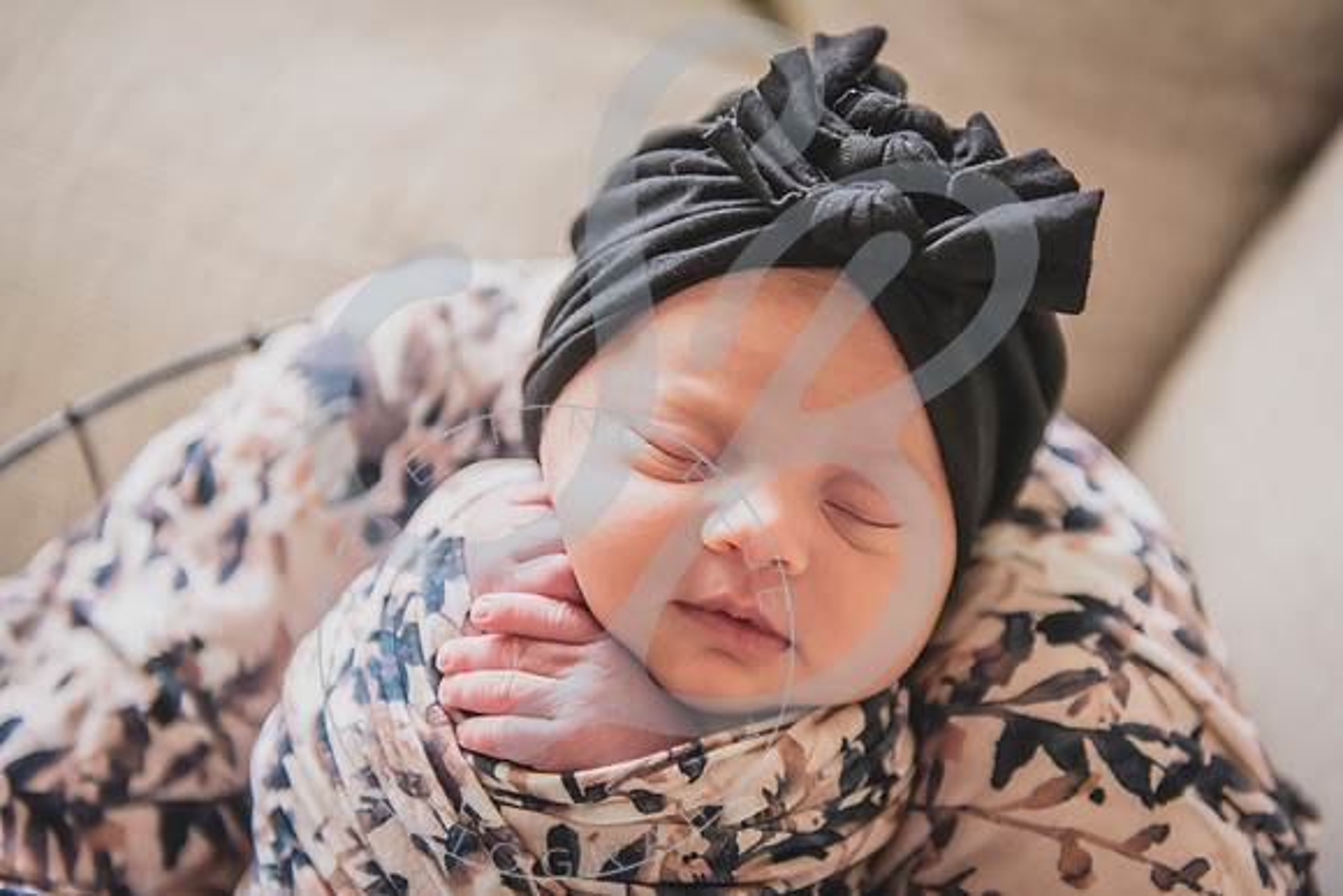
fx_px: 2090
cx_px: 672
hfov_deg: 35.6
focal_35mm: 56
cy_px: 448
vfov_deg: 24.2
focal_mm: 56
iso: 2000
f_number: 2.8
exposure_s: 1/250
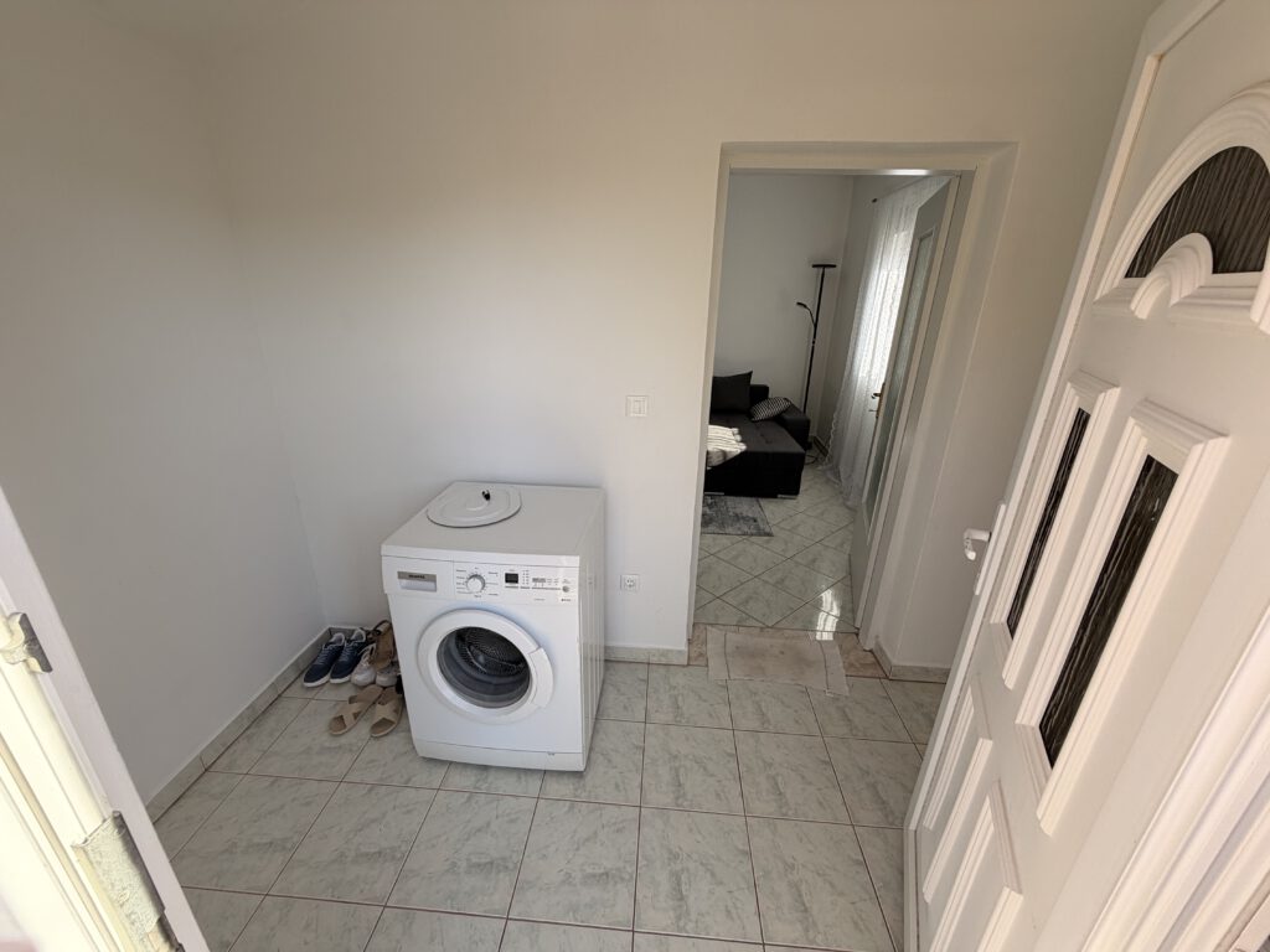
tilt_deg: -20.4
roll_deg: -0.8
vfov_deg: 85.7
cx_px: 635
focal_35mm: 14
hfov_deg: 102.1
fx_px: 514
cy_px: 476
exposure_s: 1/289
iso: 50
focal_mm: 2.22
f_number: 2.2
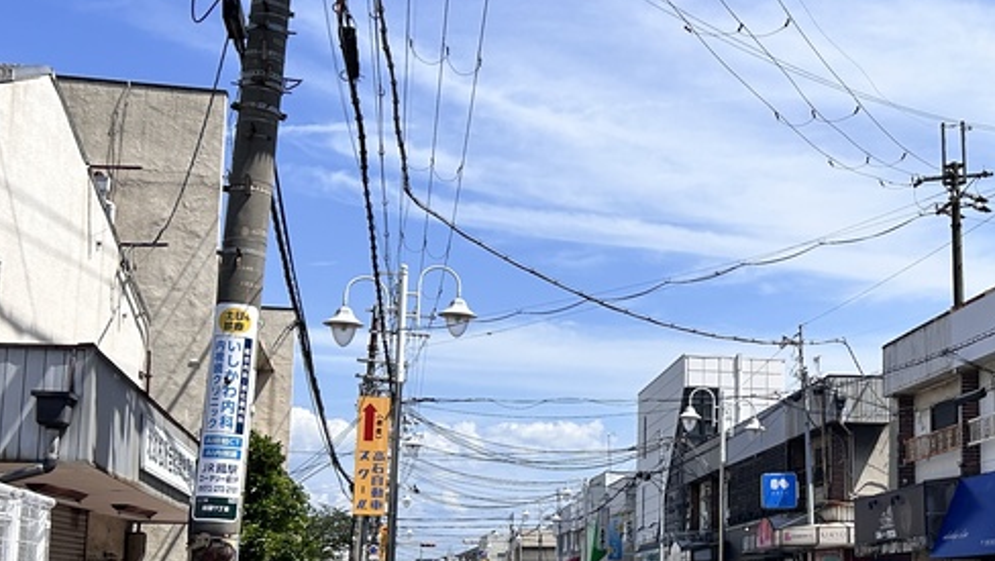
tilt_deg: +7.0
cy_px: 392
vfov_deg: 20.7
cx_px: 865
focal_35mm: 58
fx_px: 1531
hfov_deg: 34.3
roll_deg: -0.1
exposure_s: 1/5319
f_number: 1.5
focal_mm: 5.7
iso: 50
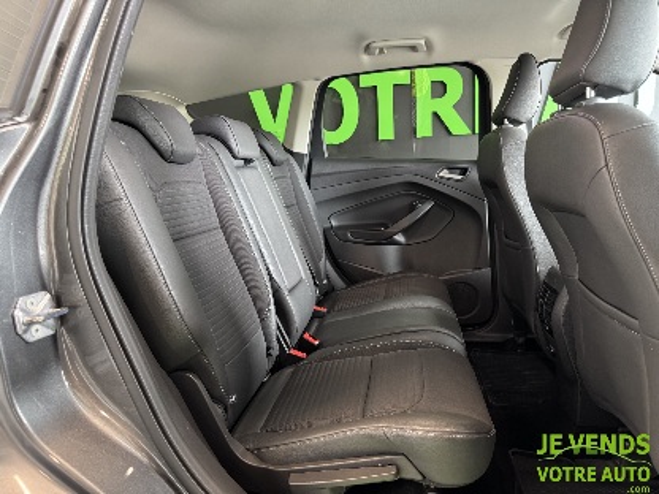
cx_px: 330
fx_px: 457
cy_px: 247
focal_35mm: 24
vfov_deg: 56.8
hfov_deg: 71.6
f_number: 1.78
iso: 640
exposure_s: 1/33
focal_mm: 6.76
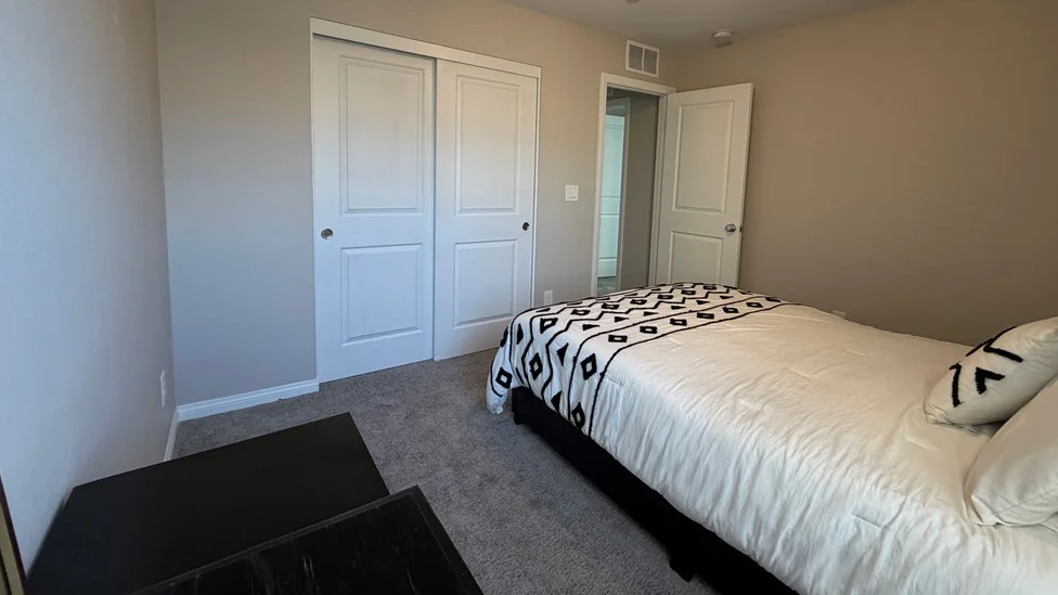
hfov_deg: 99.3
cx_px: 545
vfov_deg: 65.9
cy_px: 218
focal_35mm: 16
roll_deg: -1.6
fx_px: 449
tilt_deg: -5.3
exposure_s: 1/120
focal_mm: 2.22
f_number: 2.2
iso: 250
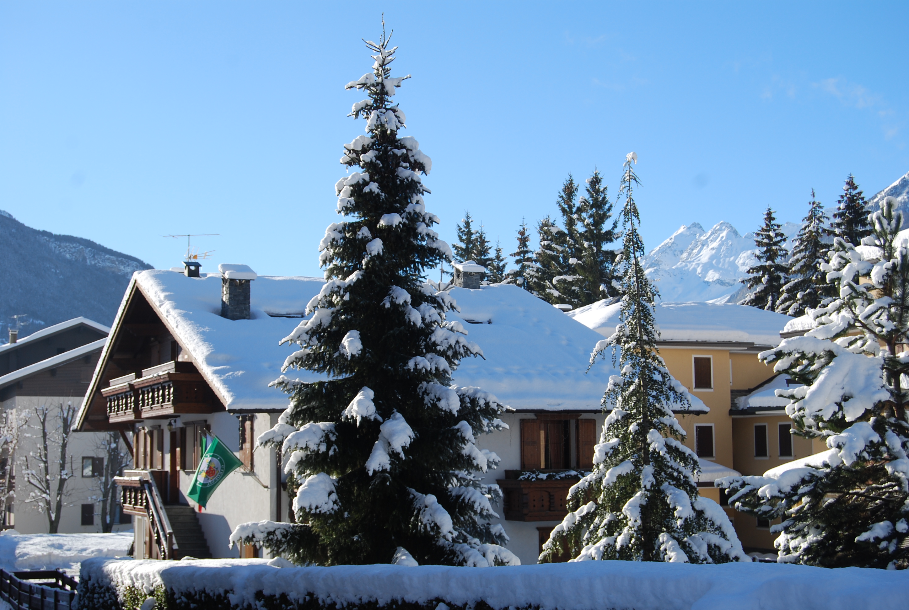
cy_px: 305
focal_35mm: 57
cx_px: 454
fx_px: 1442
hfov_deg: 35.0
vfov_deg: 23.9
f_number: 7.1
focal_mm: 38
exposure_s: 1/200
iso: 100
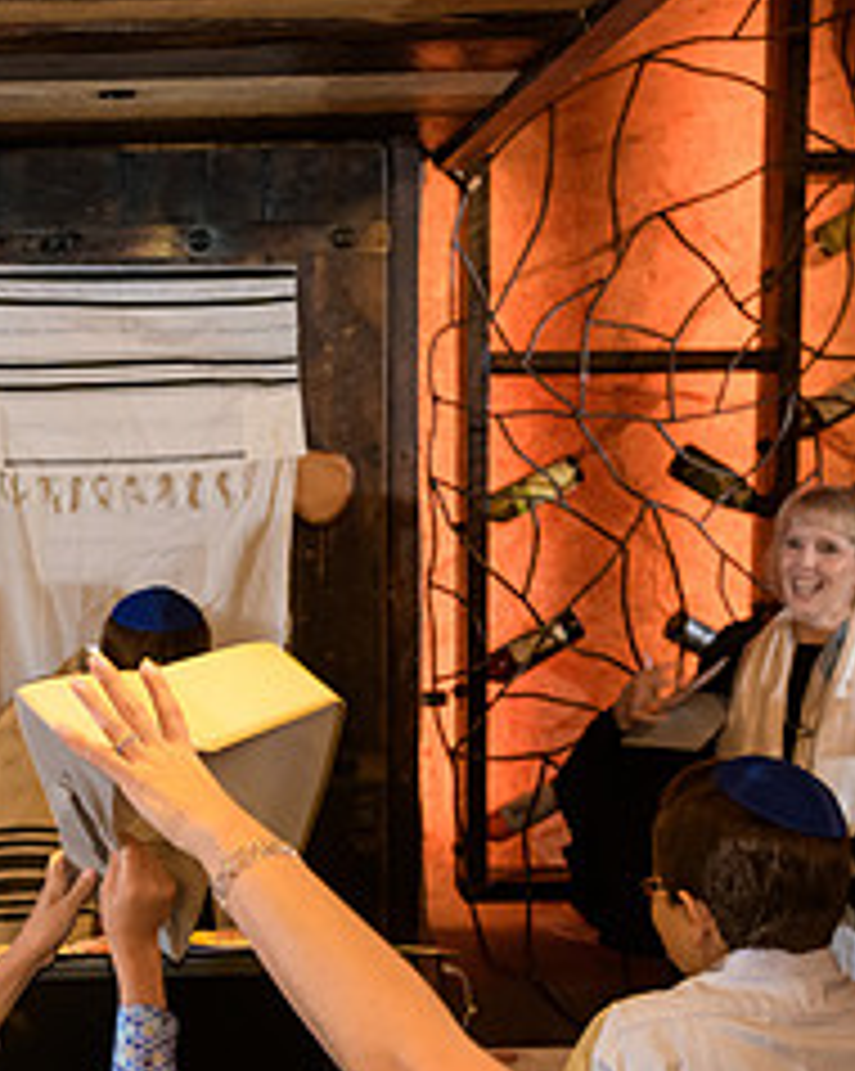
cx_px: 162
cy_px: 664
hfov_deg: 27.0
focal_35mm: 55
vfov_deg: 34.0
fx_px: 1742
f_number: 3.2
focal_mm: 24
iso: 1600
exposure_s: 1/125
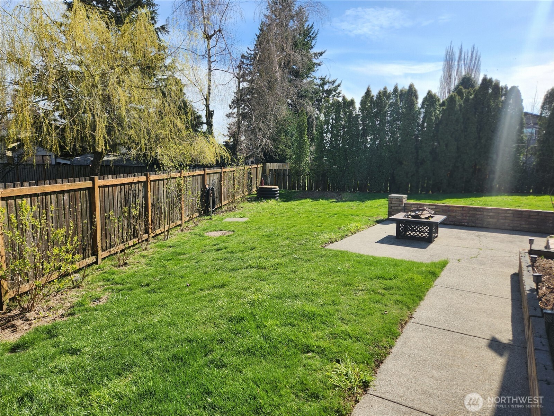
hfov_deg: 73.9
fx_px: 368
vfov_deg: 58.9
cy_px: 208
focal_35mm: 23
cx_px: 277
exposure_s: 1/1606
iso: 20
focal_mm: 5.4
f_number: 1.8
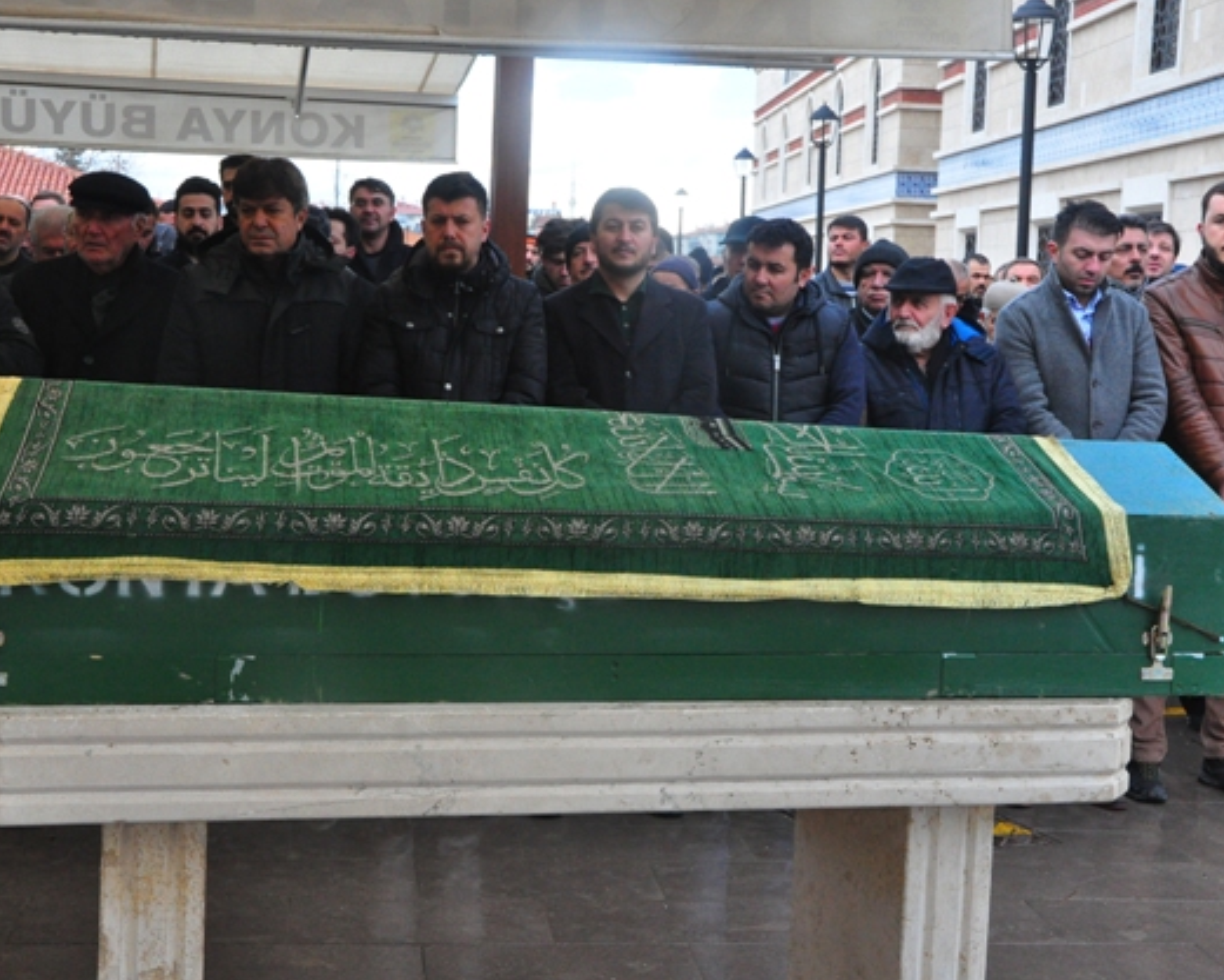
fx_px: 1941
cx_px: 571
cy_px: 497
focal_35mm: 54
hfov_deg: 35.0
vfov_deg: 28.3
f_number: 8
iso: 1600
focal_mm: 31
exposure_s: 1/250
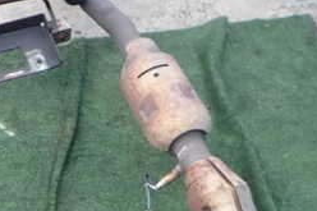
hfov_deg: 30.0
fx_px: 554
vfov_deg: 21.2
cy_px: 183
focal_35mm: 63
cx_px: 12
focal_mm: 4.5
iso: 100
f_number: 2
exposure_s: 1/200
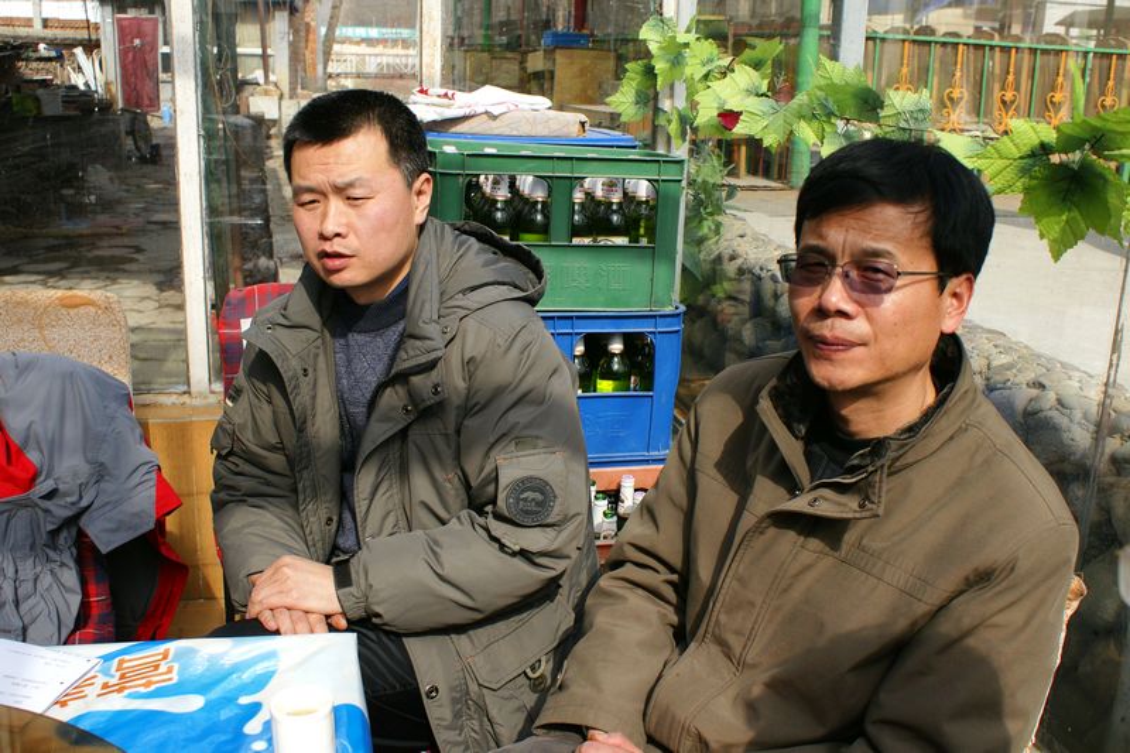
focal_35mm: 33
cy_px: 376
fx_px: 1036
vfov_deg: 40.0
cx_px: 565
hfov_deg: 57.2
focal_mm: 22
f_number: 5.6
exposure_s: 1/1000
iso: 200
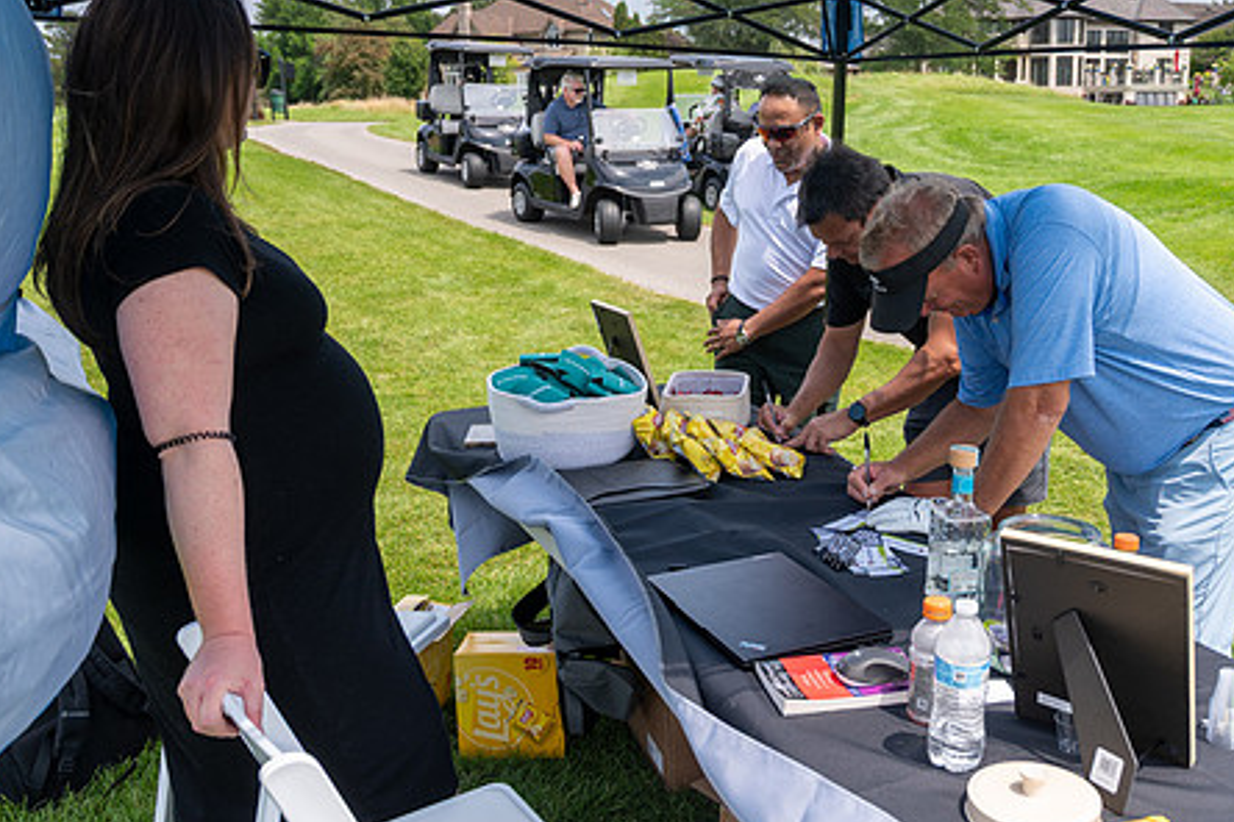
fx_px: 1234
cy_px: 368
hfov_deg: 52.4
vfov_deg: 36.8
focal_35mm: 36
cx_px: 789
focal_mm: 27.5
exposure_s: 1/1000
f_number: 5
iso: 250
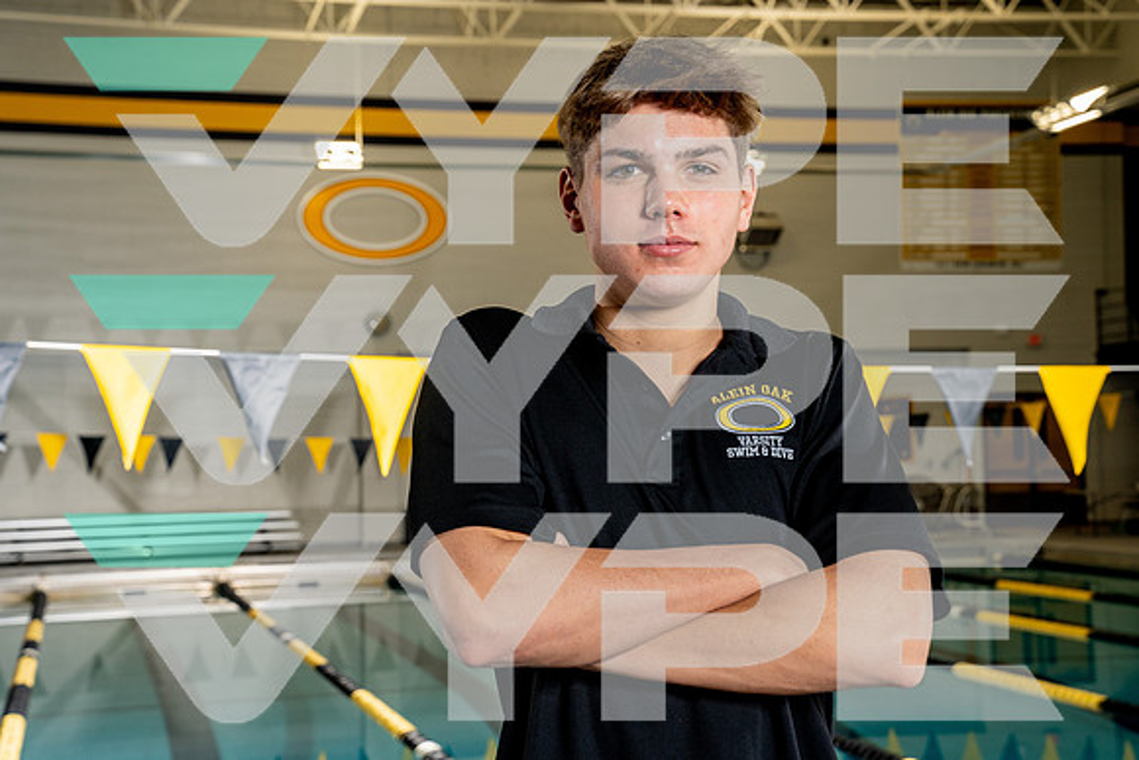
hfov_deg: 32.4
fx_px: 1962
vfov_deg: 21.9
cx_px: 570
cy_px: 380
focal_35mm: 62
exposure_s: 1/200
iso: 500
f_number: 7.1
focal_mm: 62
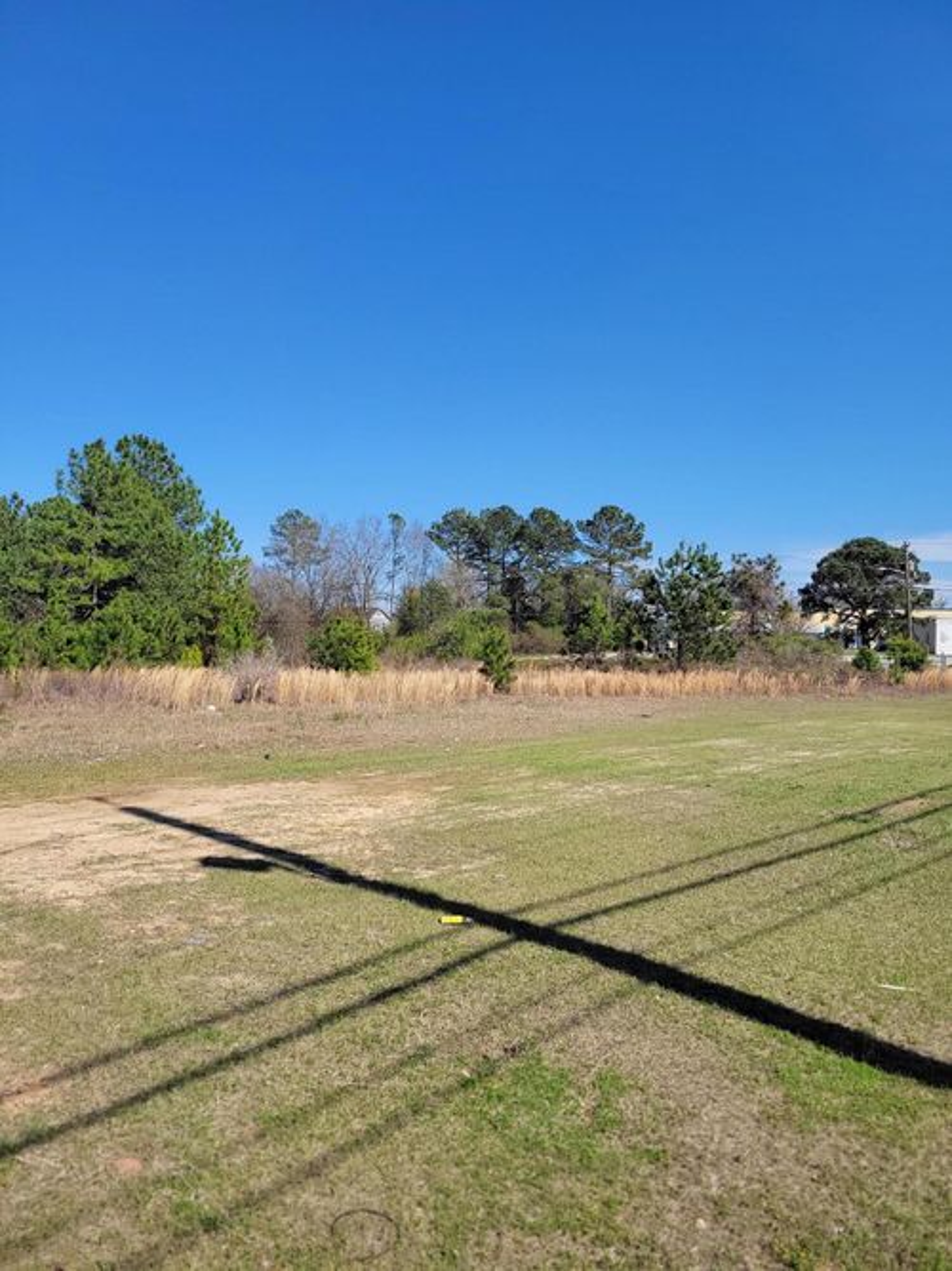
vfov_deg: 67.3
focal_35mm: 26
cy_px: 636
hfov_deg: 53.0
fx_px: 954
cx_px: 476
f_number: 1.8
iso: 40
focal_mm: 5.4
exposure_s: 1/2551
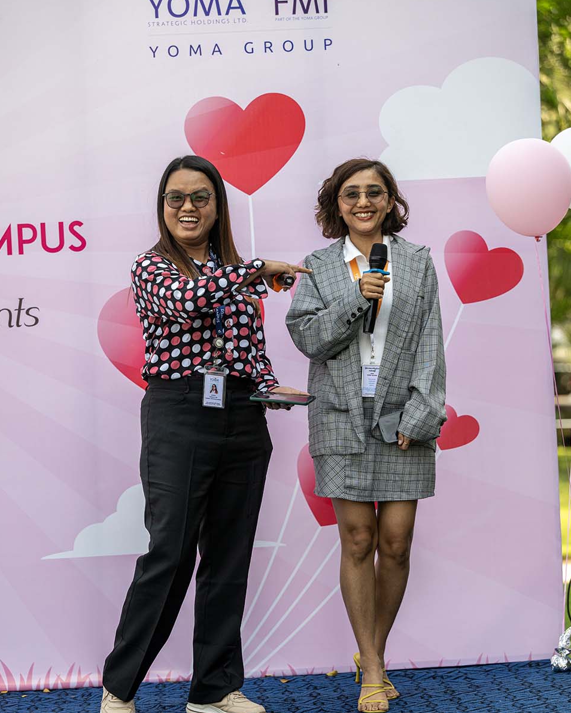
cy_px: 375
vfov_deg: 14.2
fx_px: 2872
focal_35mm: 136
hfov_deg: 11.4
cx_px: 285
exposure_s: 1/1000
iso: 450
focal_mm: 120
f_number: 2.8
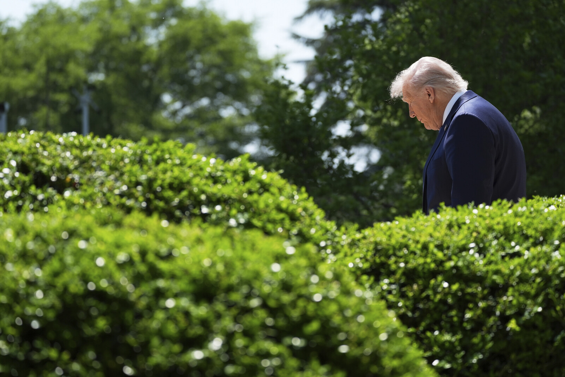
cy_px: 188
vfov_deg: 8.1
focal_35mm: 169
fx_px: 2652
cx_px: 282
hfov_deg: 12.2
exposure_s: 1/2000
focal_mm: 169
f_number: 5.6
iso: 400
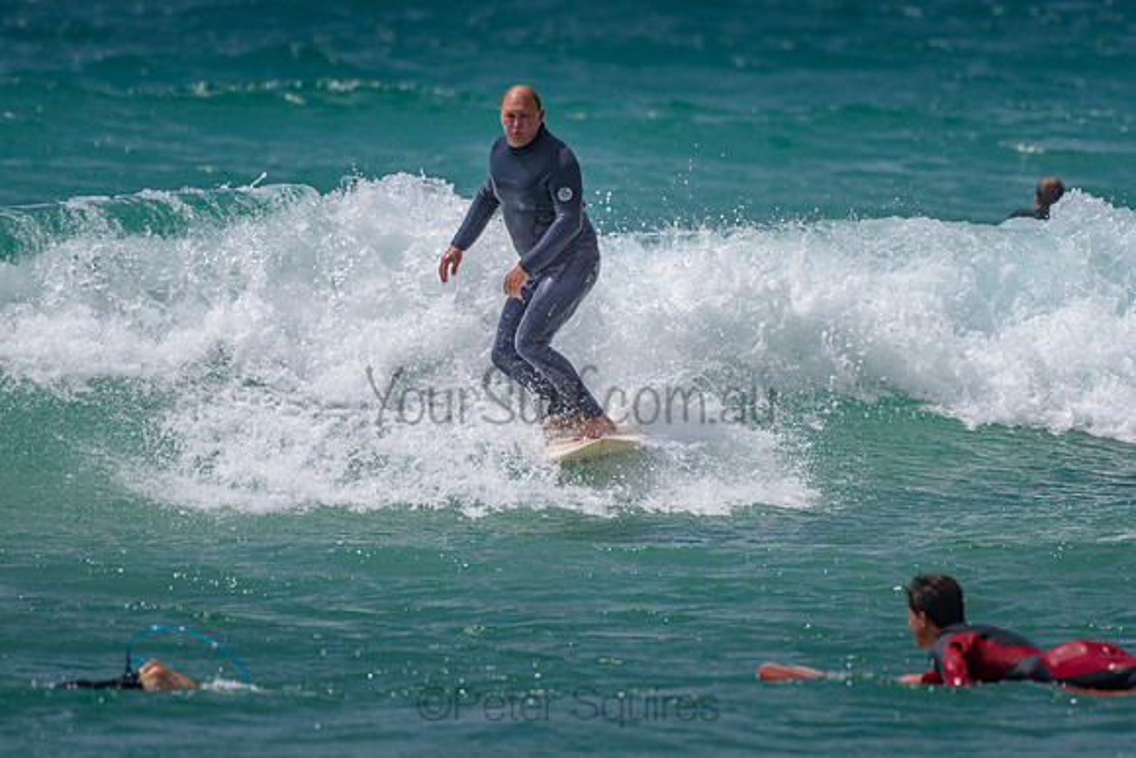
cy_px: 299
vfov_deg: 2.2
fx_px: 19407
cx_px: 605
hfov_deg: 3.4
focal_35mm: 615
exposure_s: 1/2000
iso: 90
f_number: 5.6
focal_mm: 500
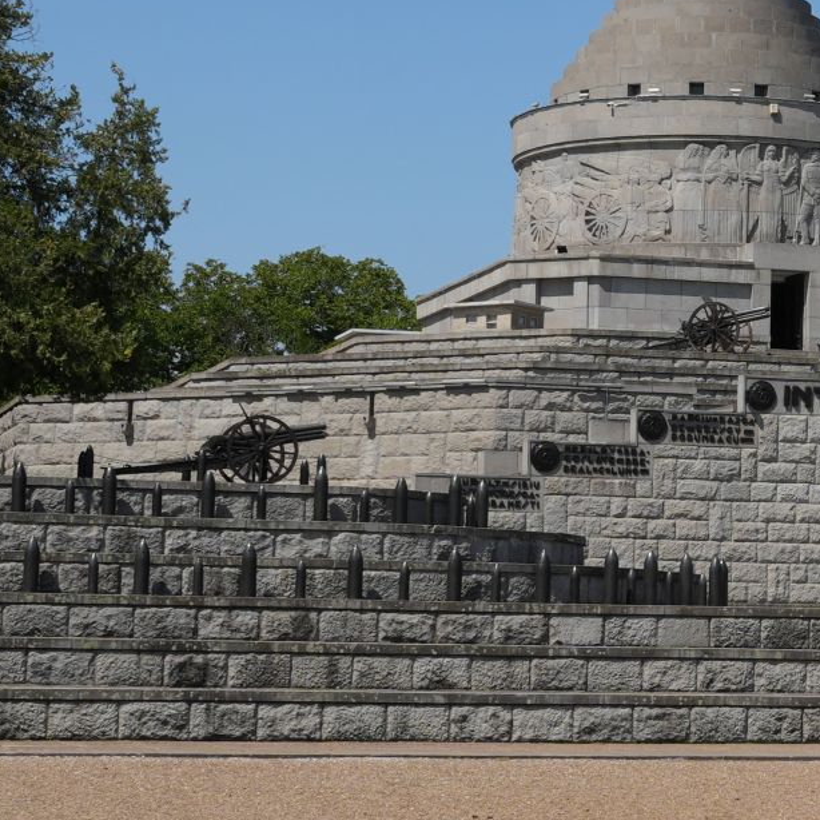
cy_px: 208
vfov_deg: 13.9
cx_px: 1038
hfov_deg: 13.5
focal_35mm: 125
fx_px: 3361
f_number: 10
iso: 100
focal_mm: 23.6
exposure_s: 1/250
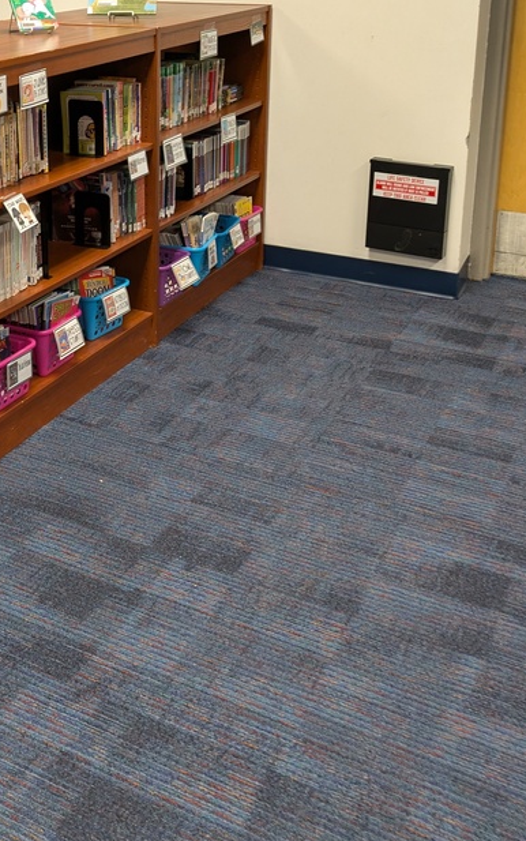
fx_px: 1008
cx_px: 88
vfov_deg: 43.2
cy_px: 172
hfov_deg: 28.5
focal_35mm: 44
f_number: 1.89
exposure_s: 1/60
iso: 226
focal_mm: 5.43
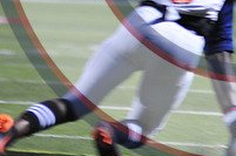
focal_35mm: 671
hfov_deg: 3.1
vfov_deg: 2.0
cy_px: -44
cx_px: 247
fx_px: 4391
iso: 1600
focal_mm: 155
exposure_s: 1/125
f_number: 2.8
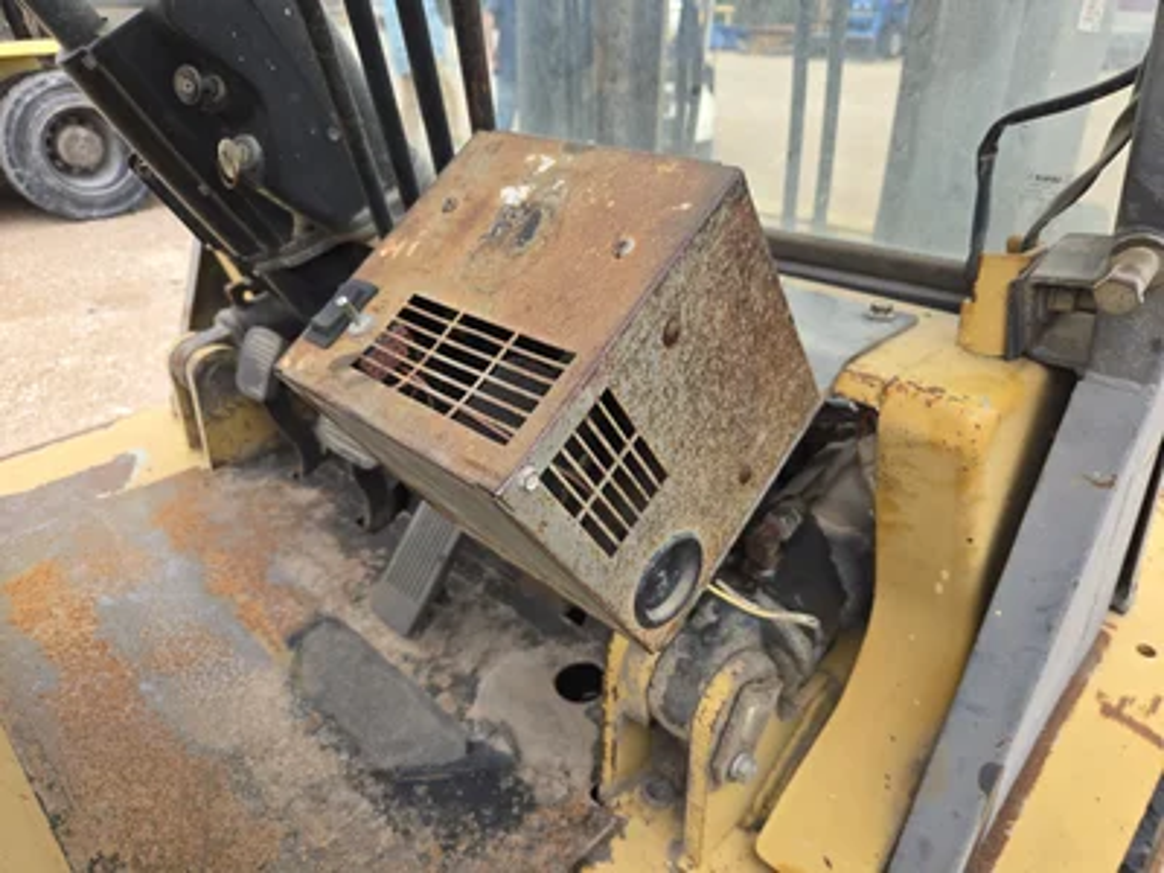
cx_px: 582
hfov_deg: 73.9
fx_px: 773
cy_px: 436
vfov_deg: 58.9
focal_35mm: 23
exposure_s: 1/293
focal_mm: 5.4
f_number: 1.8
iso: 25
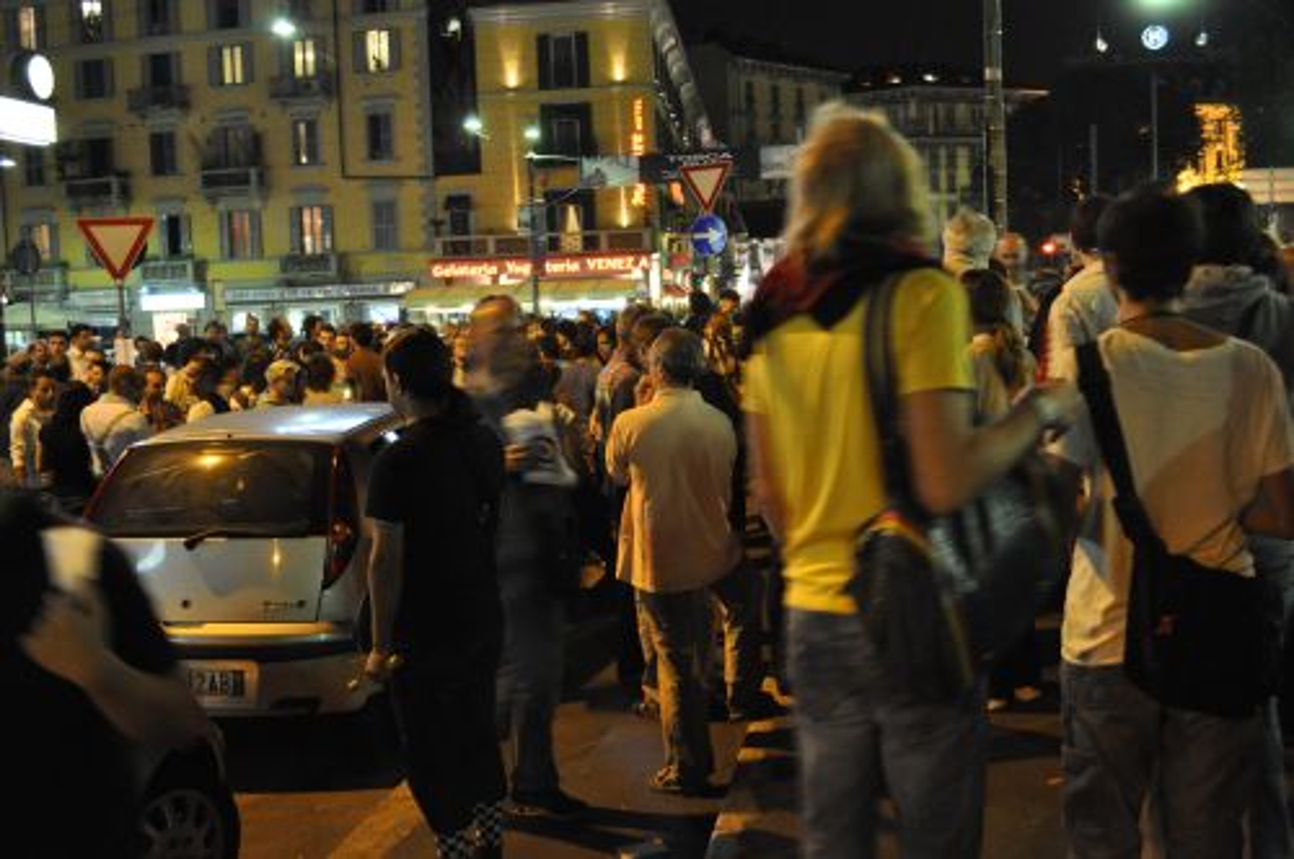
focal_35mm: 39
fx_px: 1400
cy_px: 430
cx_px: 647
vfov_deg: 34.1
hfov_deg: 49.6
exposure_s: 1/8
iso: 1600
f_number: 4.2
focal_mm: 26
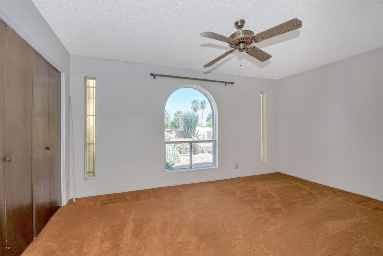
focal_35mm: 15
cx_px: 192
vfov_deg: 77.3
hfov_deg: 100.4
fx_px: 160
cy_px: 128
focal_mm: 15
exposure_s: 1/100
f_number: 13
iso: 500
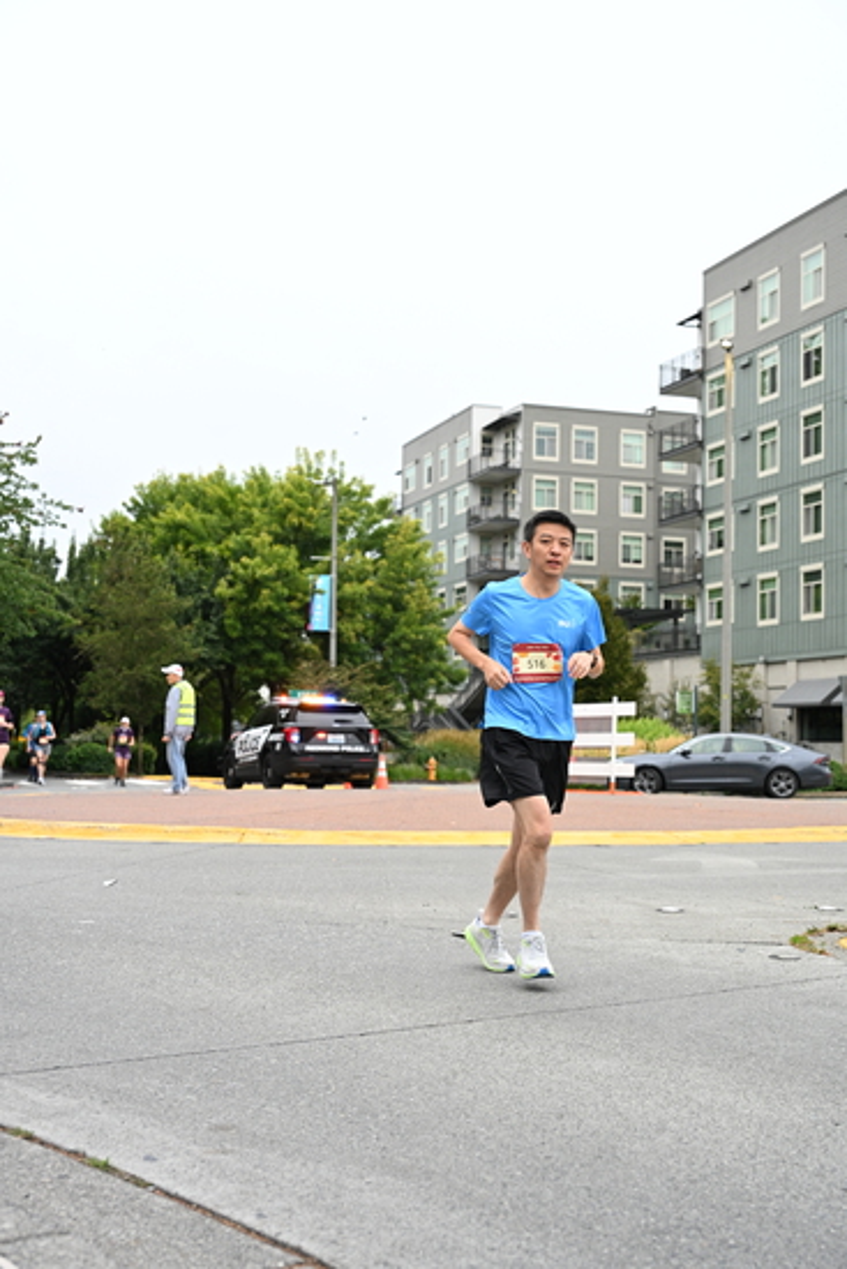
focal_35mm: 44
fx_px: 1552
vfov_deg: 44.5
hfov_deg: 30.5
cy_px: 634
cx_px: 424
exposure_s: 1/800
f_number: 4
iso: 1600
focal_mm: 44
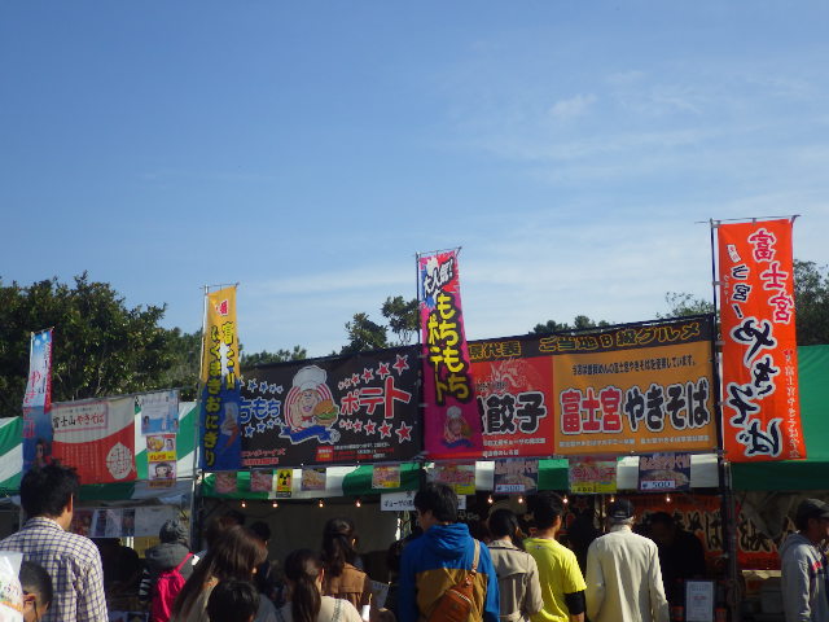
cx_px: 414
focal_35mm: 47
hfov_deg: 40.4
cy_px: 311
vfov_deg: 30.9
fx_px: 1126
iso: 125
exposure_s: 1/1000
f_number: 4.2
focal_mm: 8.4
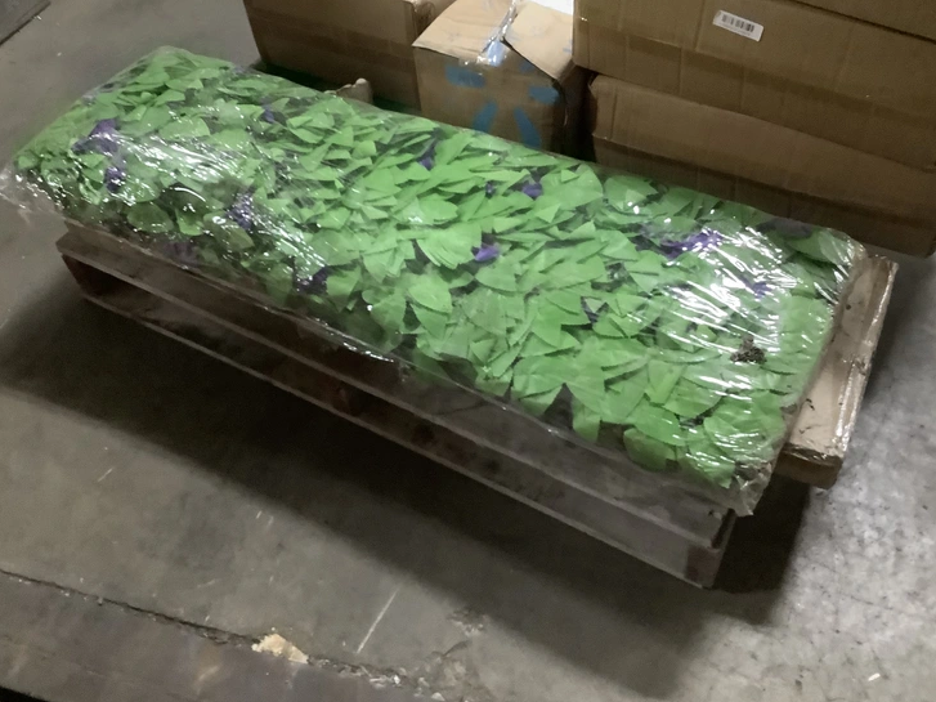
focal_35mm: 32
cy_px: 357
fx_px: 865
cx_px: 471
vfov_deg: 44.1
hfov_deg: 56.8
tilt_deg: -51.4
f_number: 2.4
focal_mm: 3.3
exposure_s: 1/24
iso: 640
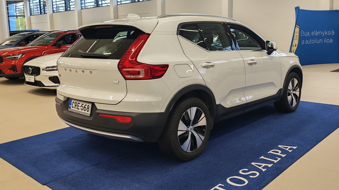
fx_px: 324
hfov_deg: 55.3
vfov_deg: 32.7
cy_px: 77
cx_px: 170
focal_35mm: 36
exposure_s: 1/100
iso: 160
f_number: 1.9
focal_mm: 6.12
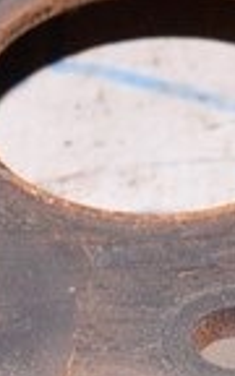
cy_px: 341
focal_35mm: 348
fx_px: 3566
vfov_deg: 6.0
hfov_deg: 3.8
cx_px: 219
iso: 1600
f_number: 8
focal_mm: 32
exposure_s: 1/125
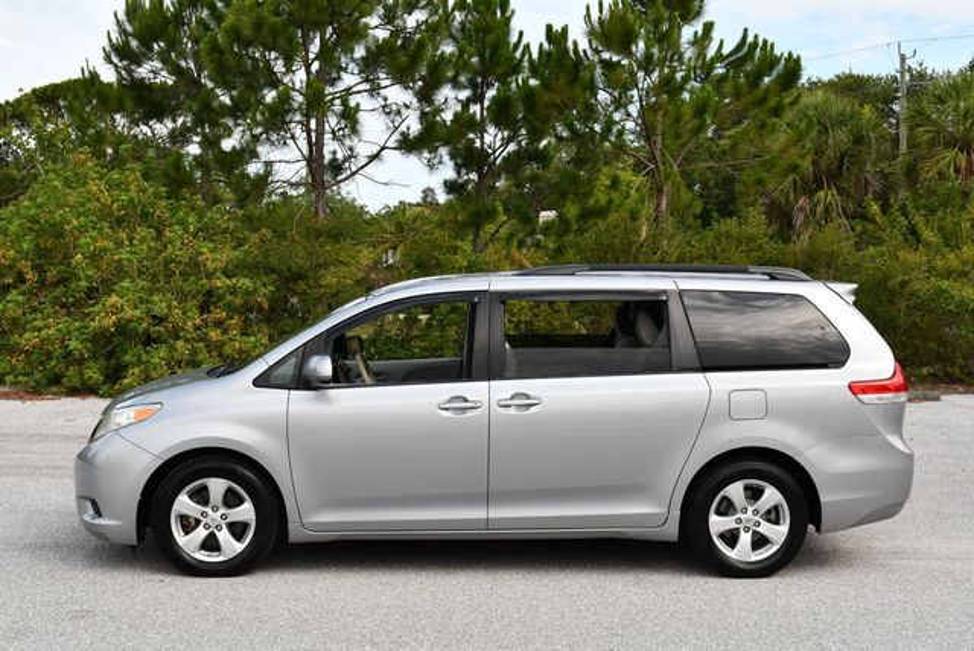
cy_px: 326
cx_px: 487
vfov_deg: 30.6
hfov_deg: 44.5
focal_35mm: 44
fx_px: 1191
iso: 200
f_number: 7.1
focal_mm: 22
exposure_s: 1/250
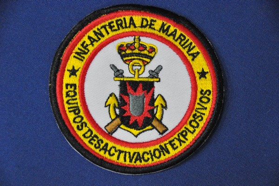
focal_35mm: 142
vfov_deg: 9.6
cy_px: 93
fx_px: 1103
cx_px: 140
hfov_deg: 14.4
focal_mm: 95
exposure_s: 1/80
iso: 3200
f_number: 5.3
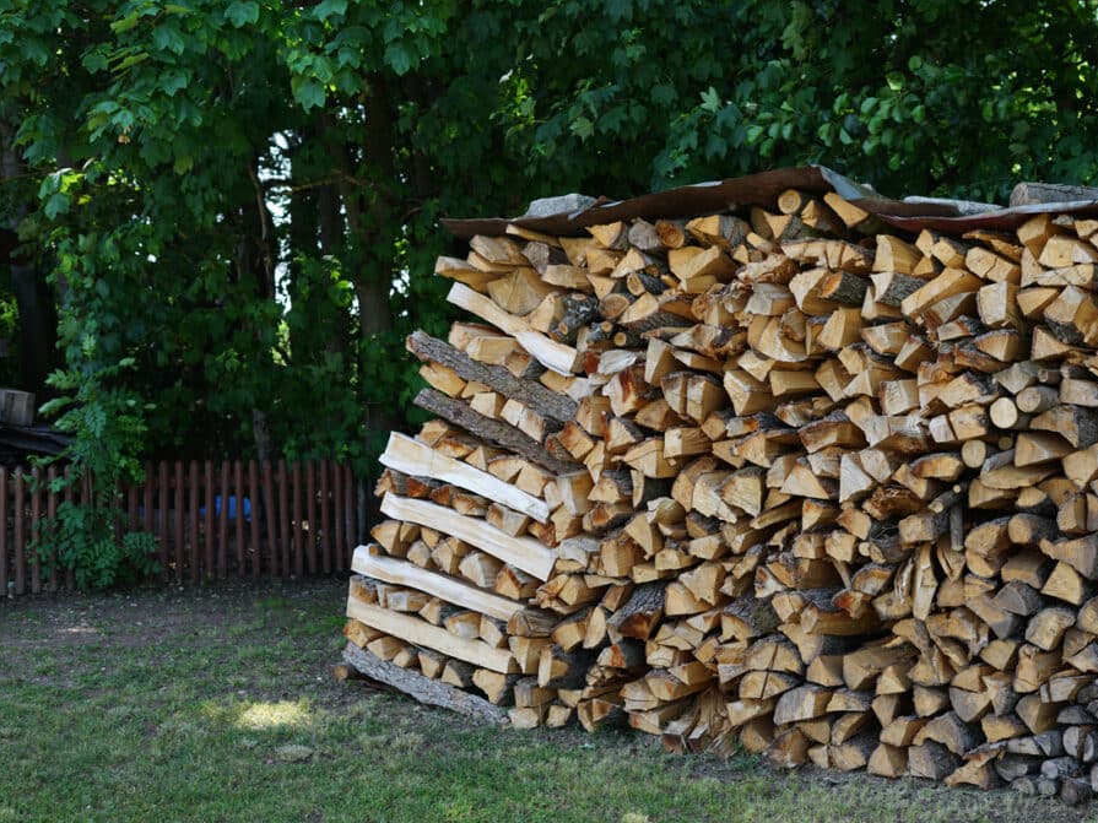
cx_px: 626
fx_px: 1744
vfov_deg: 26.6
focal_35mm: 55
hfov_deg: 34.9
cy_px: 418
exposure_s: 1/100
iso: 100
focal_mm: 50
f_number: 4.5
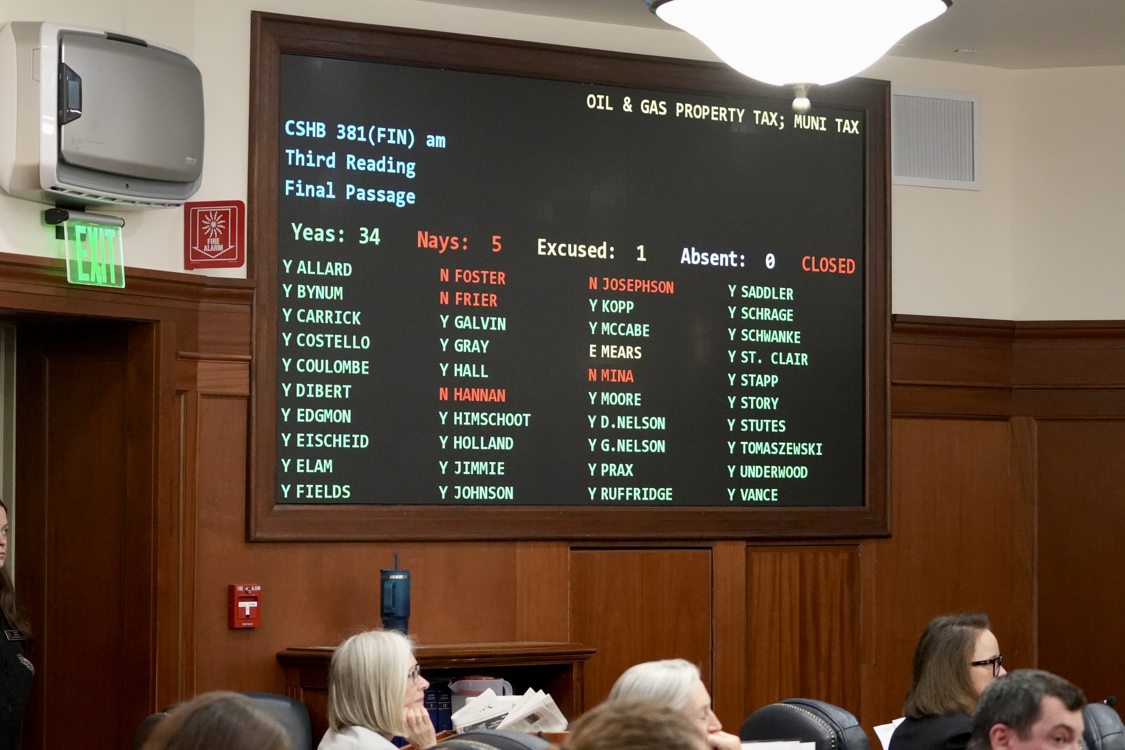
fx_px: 3281
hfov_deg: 19.5
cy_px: 375
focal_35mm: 105
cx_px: 562
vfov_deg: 13.0
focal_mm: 70
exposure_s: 1/200
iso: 5000
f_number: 4
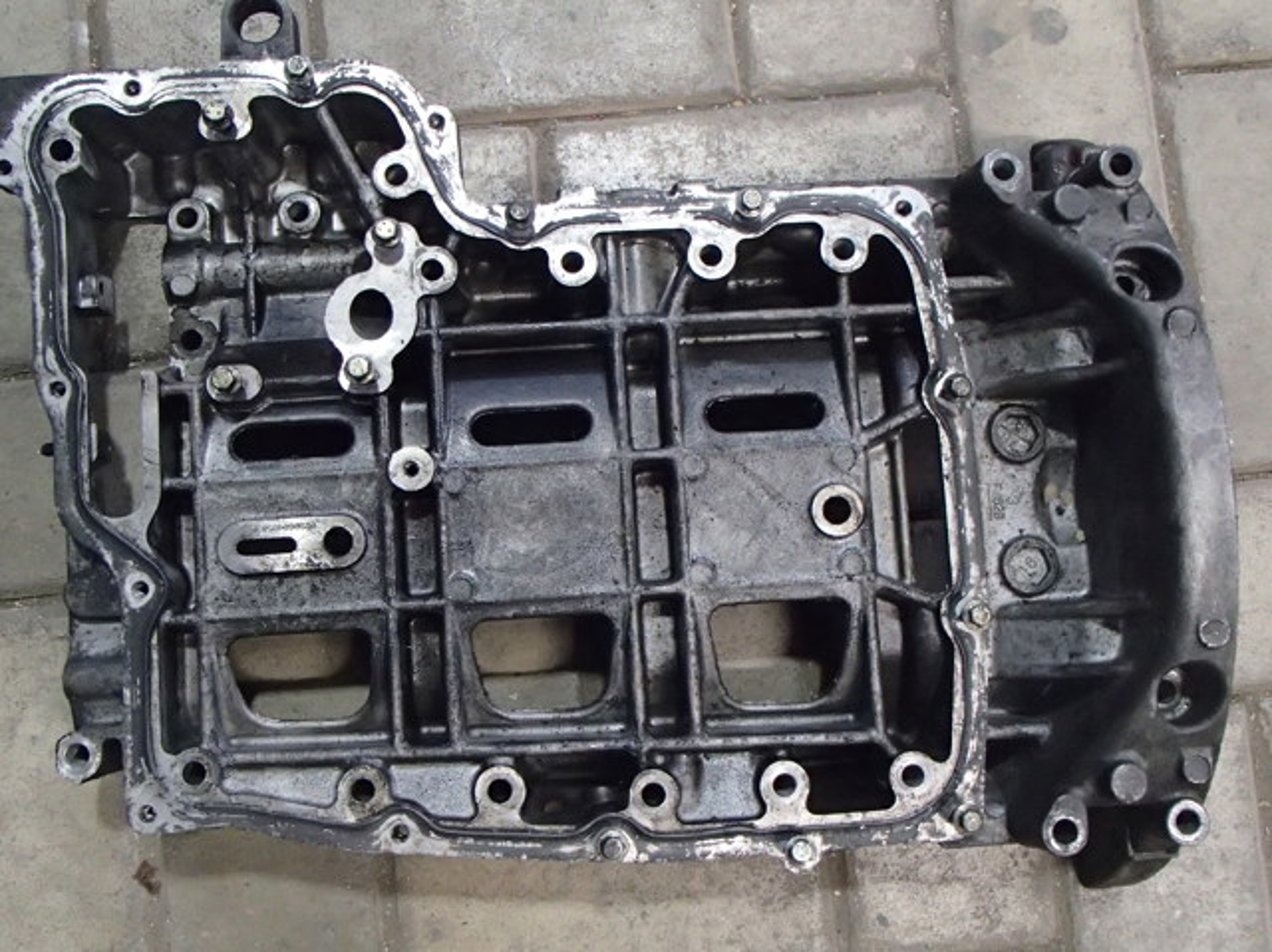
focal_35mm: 37
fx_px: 1359
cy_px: 476
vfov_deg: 38.6
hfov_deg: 50.2
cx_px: 636
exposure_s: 1/30
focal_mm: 6.64
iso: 1600
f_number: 4.7
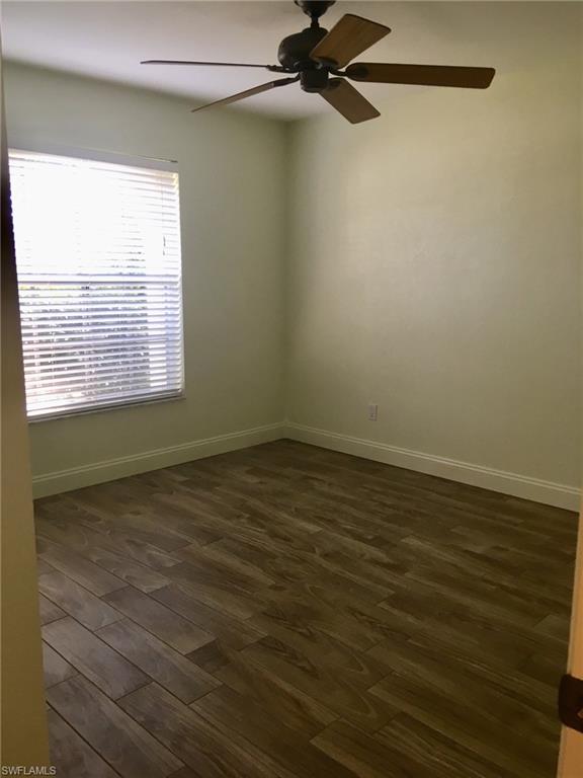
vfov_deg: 61.7
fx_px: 651
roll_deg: -1.6
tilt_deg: -13.3
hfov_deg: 48.2
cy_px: 389
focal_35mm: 29
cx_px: 292
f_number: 2.2
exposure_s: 1/30
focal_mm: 4.15
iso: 50
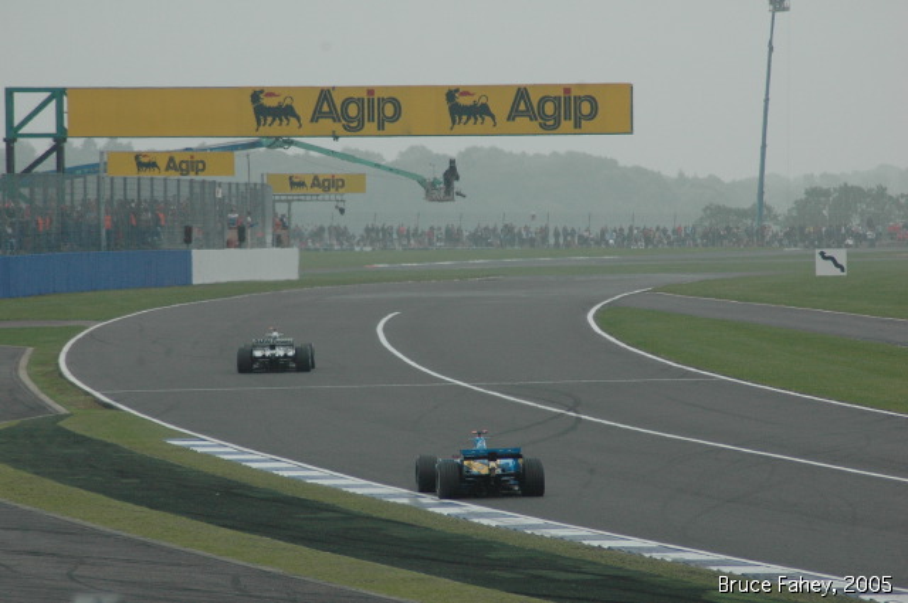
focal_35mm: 450
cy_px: 302
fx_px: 11335
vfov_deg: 3.0
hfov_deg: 4.6
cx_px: 454
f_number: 7.1
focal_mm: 300
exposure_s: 1/2500
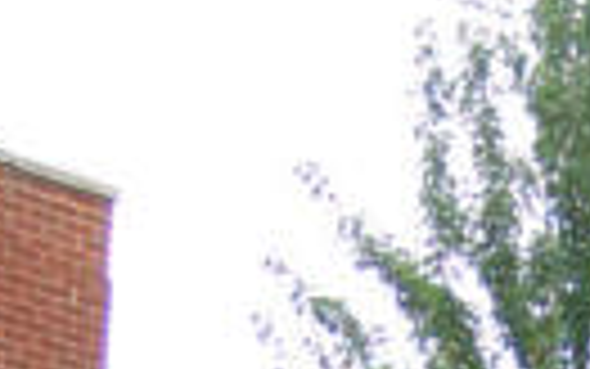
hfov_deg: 14.7
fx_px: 2220
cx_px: 689
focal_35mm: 138
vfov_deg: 8.5
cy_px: 958
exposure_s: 1/500
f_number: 4
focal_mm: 18
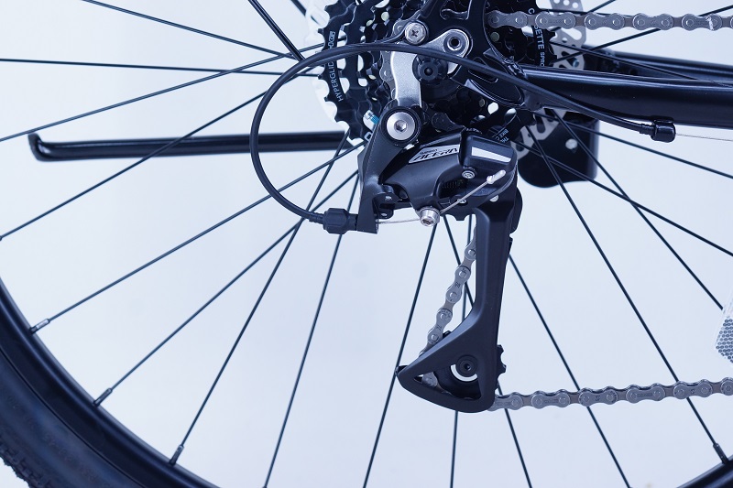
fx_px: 2595
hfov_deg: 16.1
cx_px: 366
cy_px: 244
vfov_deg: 10.7
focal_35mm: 128
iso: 400
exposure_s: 1/40
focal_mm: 85
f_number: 6.3
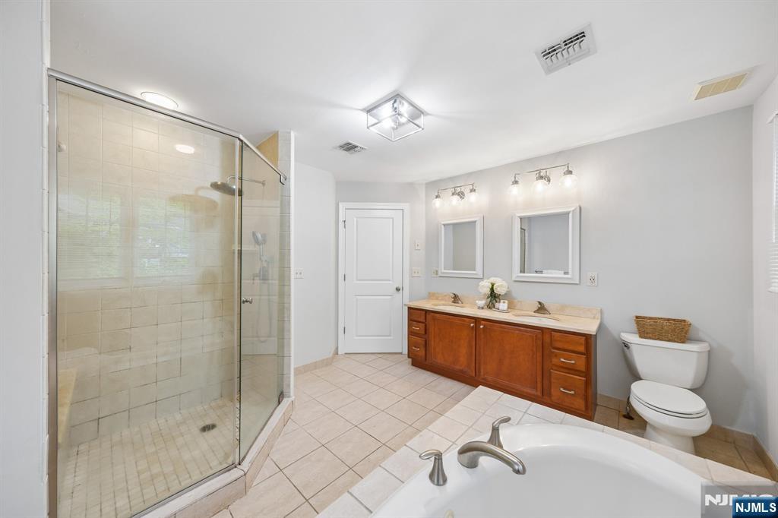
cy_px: 259
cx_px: 389
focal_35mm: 12
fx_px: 259
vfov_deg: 90.0
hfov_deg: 112.6
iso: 500
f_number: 5
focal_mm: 8
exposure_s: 1/55
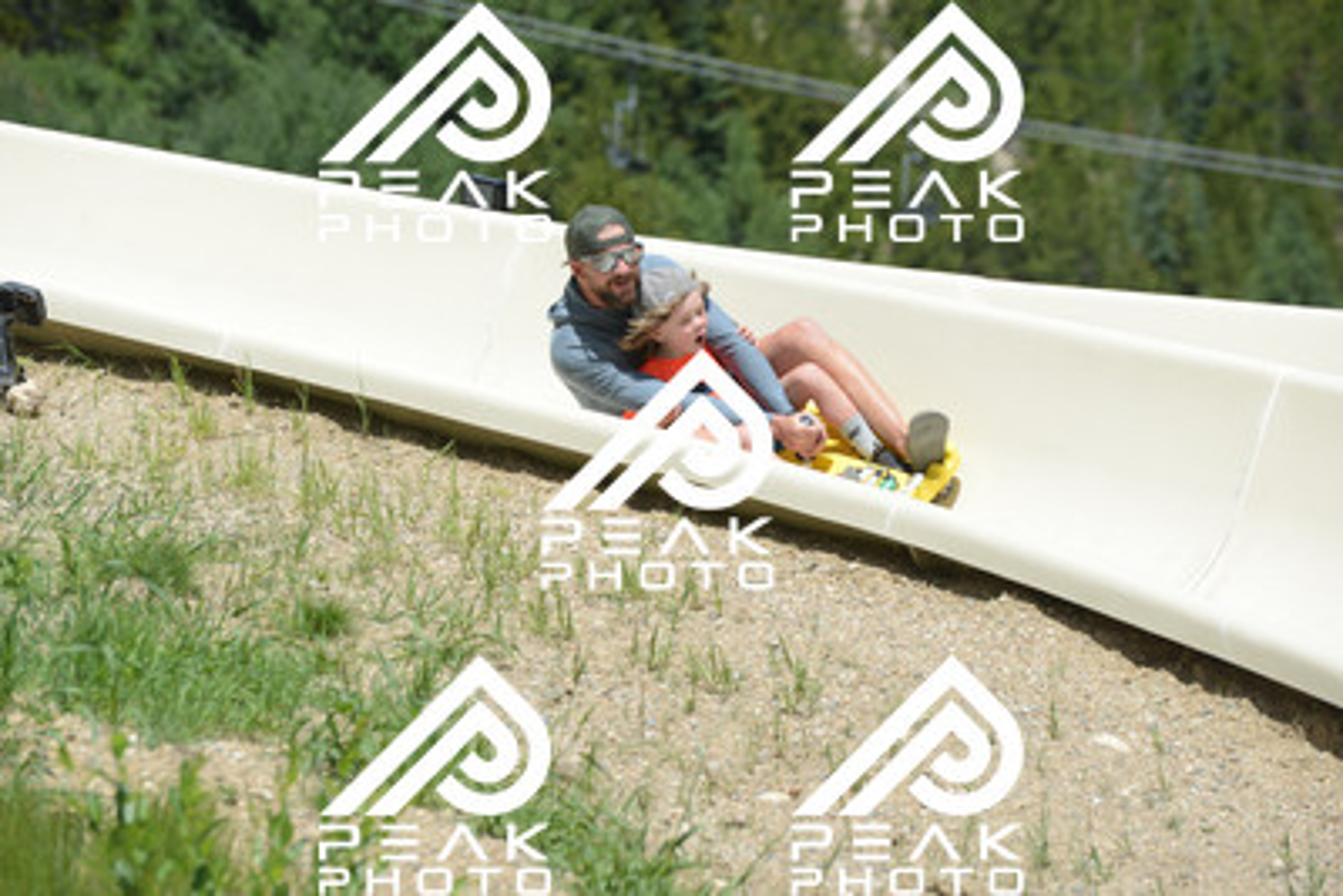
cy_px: 448
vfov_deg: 7.0
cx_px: 672
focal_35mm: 195
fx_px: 7277
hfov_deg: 10.5
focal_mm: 195
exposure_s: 1/1250
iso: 400
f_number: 6.3
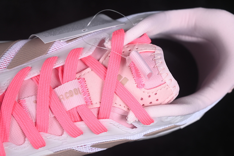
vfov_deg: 18.2
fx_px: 487
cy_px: 78
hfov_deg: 27.0
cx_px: 117
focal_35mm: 75
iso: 160
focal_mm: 50
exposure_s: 1/80
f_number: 7.1
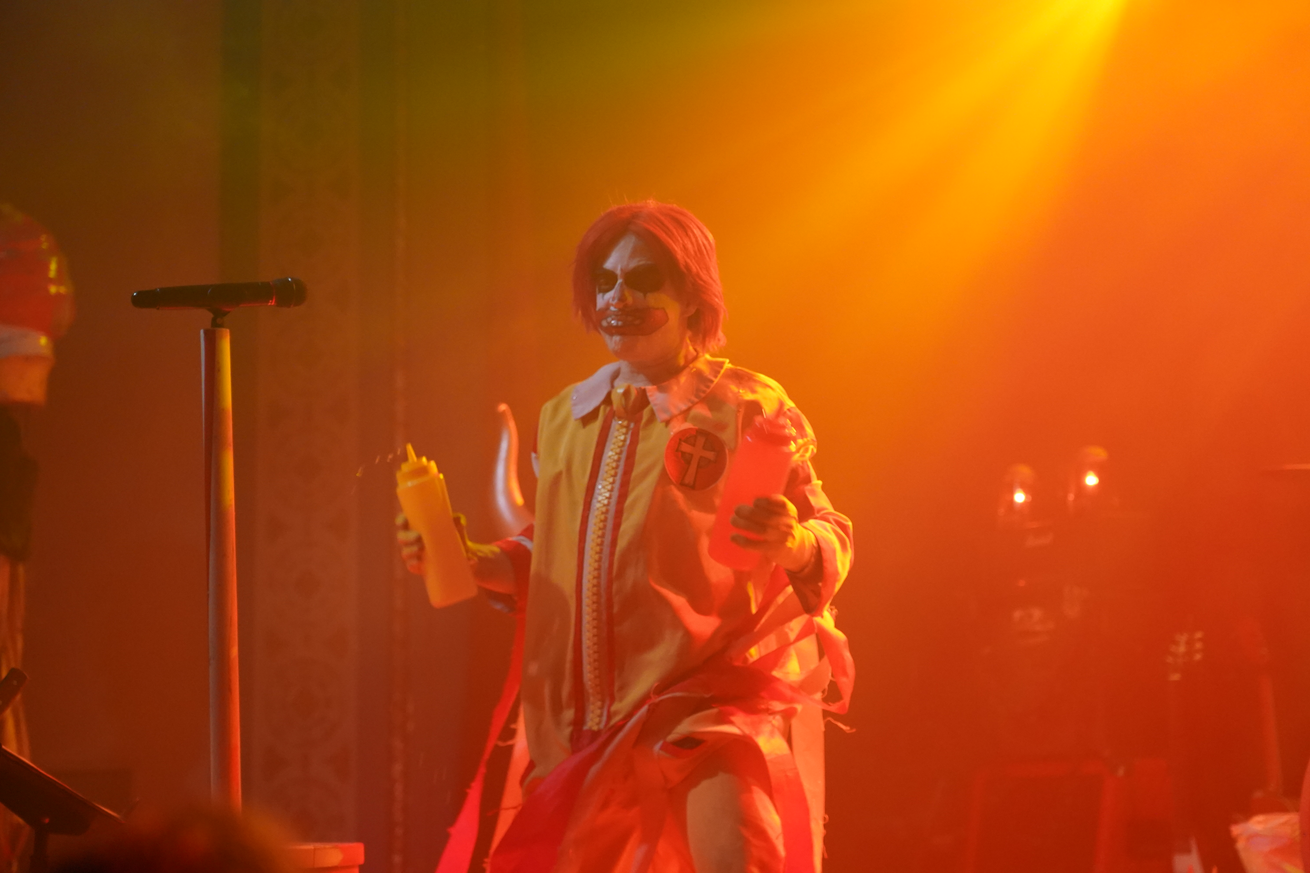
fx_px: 2292
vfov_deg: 21.6
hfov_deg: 31.9
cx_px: 655
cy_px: 436
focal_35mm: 63
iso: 5000
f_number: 4
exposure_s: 1/160
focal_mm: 63
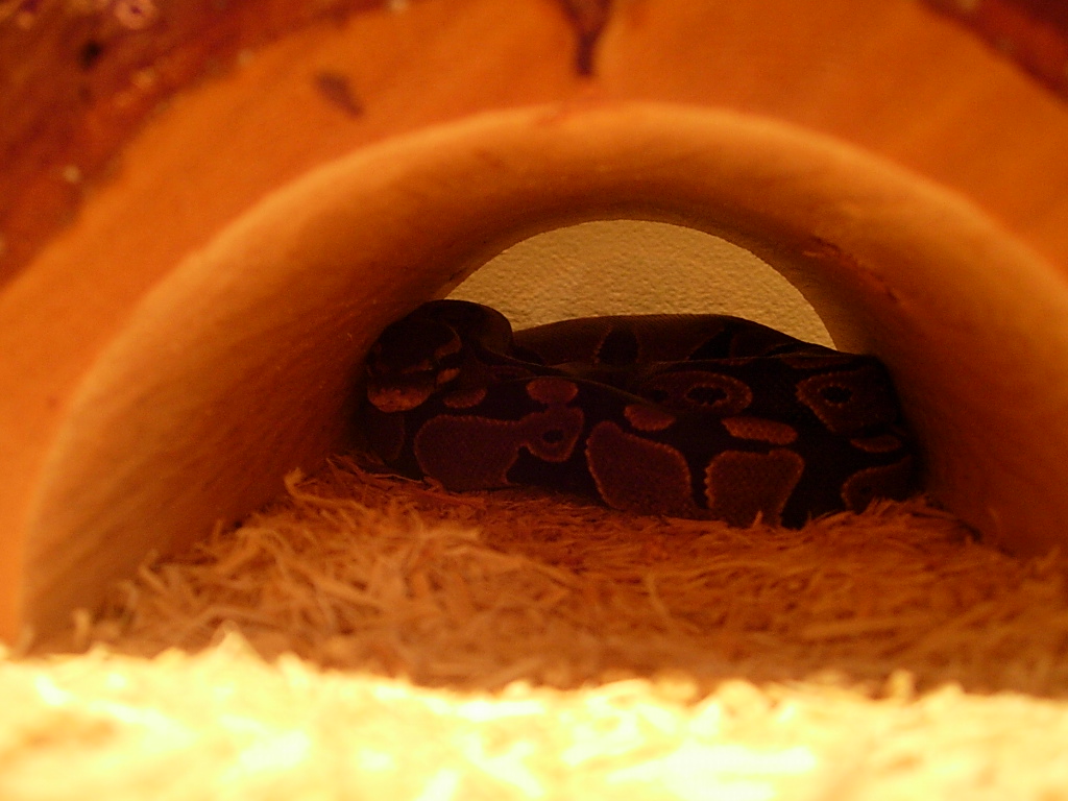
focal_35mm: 38
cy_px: 400
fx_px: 1172
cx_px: 534
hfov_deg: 49.0
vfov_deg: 37.7
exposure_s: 1/5.4
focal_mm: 7.8
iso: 200
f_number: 2.8
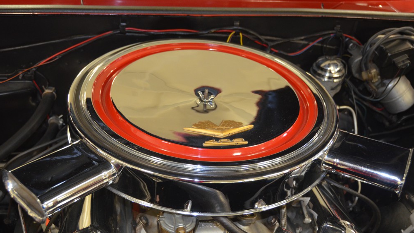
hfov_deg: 44.1
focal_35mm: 47
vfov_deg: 25.7
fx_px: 511
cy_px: 127
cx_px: 210
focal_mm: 29
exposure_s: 1/60
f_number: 4
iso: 1400
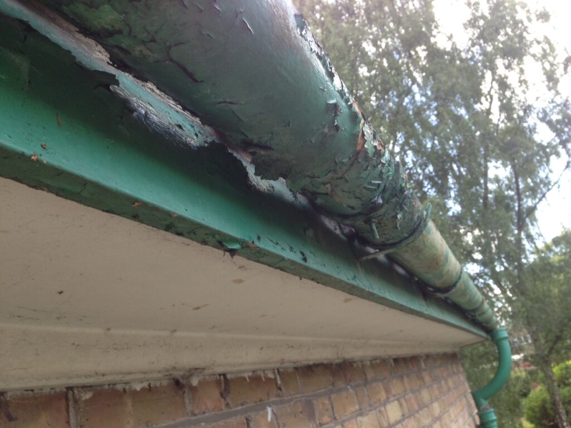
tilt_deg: +18.5
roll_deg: +14.1
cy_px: 214
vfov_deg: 42.9
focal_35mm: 33
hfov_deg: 55.4
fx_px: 544
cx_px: 286
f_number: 2.4
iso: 50
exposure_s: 1/120
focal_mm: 4.12
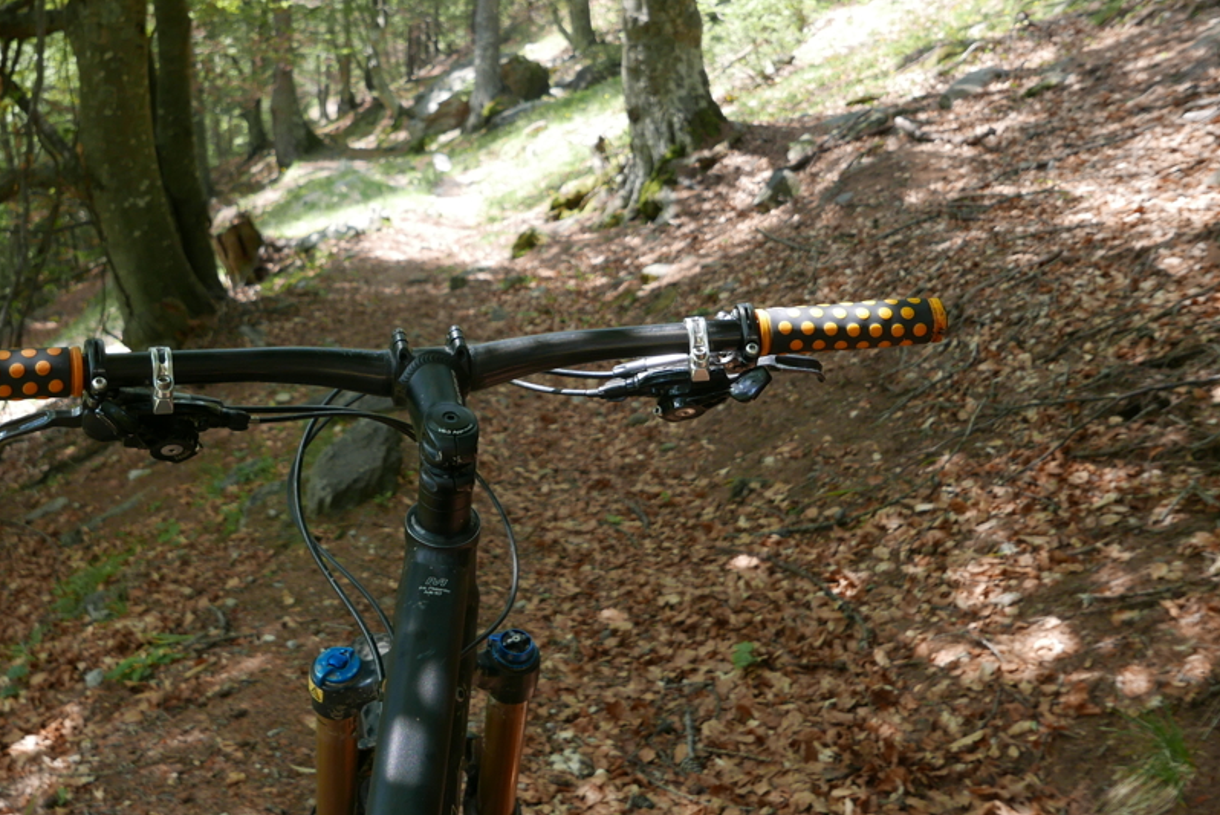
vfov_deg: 36.7
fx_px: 1221
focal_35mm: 36
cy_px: 313
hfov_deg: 52.3
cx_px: 432
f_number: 4
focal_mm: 10.9
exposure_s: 1/125
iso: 200
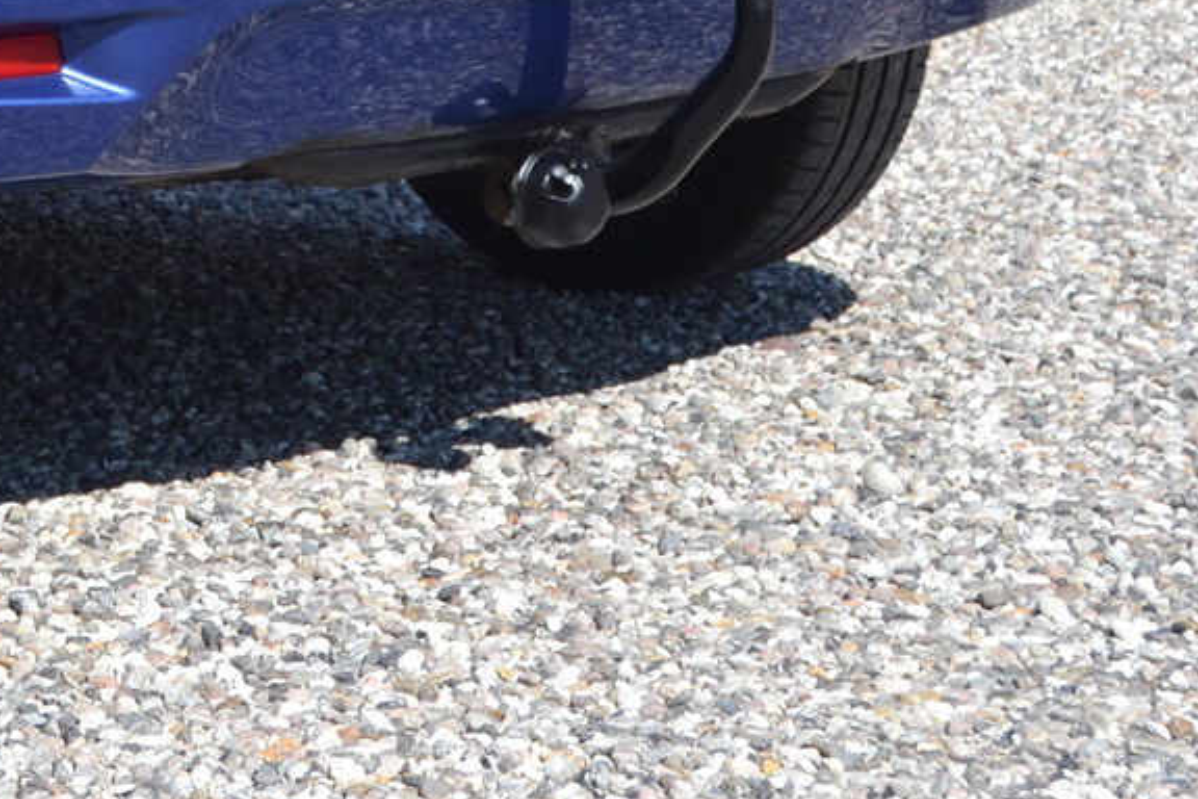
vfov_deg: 8.9
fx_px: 4991
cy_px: -410
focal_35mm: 150
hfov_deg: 13.0
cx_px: -530
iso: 100
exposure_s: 1/250
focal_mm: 30
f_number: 8
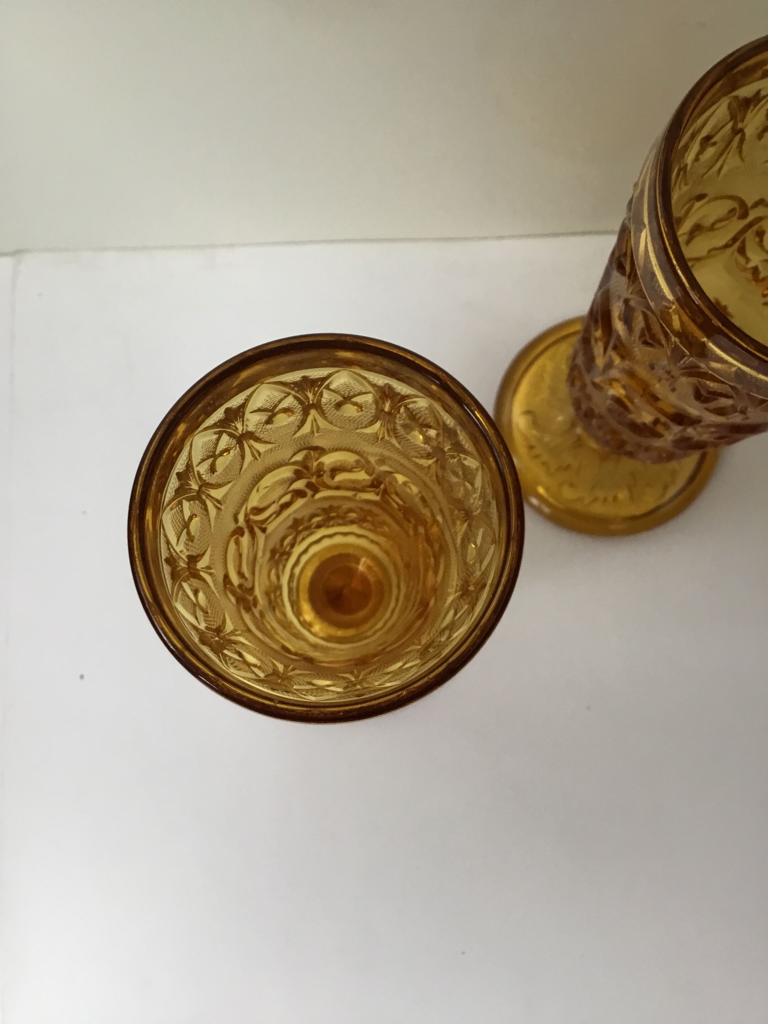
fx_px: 917
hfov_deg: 45.4
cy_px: 512
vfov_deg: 58.4
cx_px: 384
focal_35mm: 31
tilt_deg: -83.7
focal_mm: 3.3
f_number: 2.4
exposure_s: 1/33
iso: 32
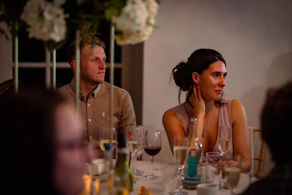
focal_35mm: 85
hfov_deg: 23.9
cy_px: 98
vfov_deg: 16.1
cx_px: 146
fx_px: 689
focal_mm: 85
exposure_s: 1/200
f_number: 1.8
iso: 1600
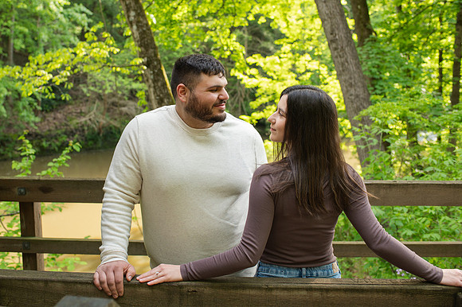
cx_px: 198
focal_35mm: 40
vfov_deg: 33.3
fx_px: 513
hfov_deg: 48.4
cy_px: 133
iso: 640
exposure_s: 1/400
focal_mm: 35
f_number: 3.5
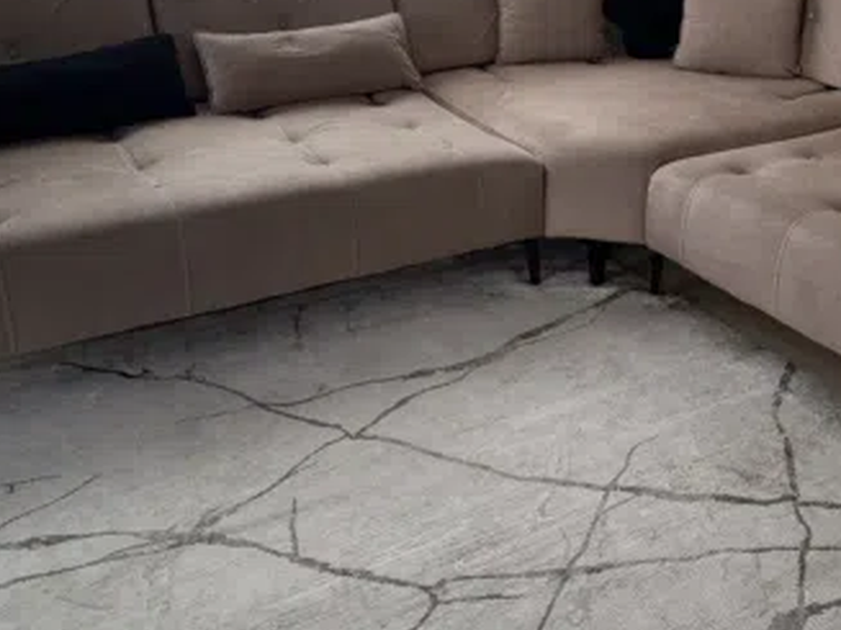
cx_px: 576
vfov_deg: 30.3
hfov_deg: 39.8
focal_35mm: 47
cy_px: 147
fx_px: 1141
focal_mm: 6.76
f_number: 1.78
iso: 200
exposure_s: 1/228
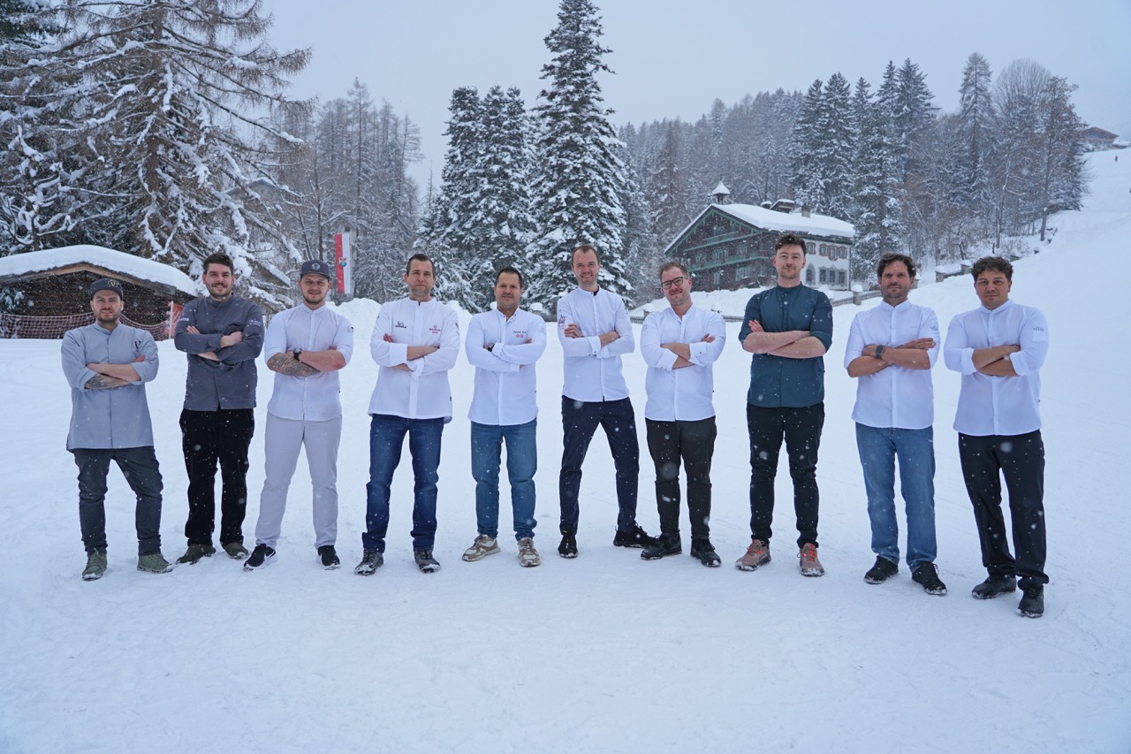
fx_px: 974
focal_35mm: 31
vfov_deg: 42.3
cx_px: 566
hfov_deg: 60.3
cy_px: 377
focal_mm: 31
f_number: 4
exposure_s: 1/1000
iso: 200
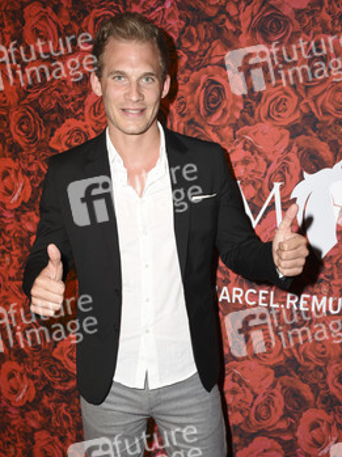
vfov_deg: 43.8
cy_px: 261
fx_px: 567
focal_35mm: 43
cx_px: 173
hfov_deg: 33.5
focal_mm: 26
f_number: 4.5
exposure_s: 1/160
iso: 125
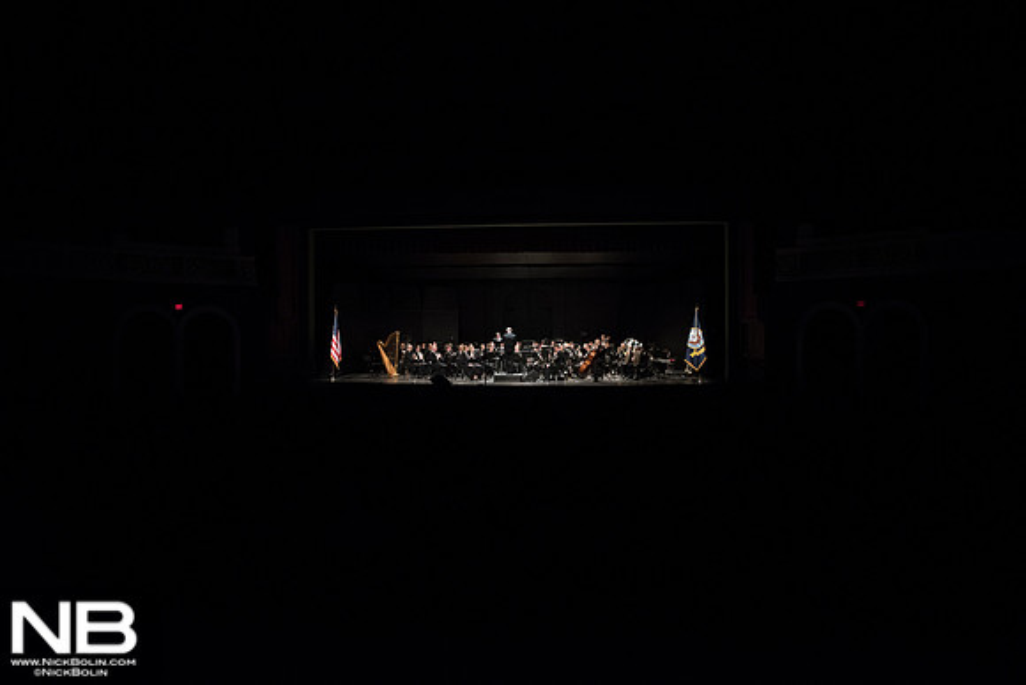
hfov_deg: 73.7
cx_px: 513
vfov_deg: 53.2
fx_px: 684
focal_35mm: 24
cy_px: 342
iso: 4000
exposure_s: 1/800
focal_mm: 24
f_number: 2.8
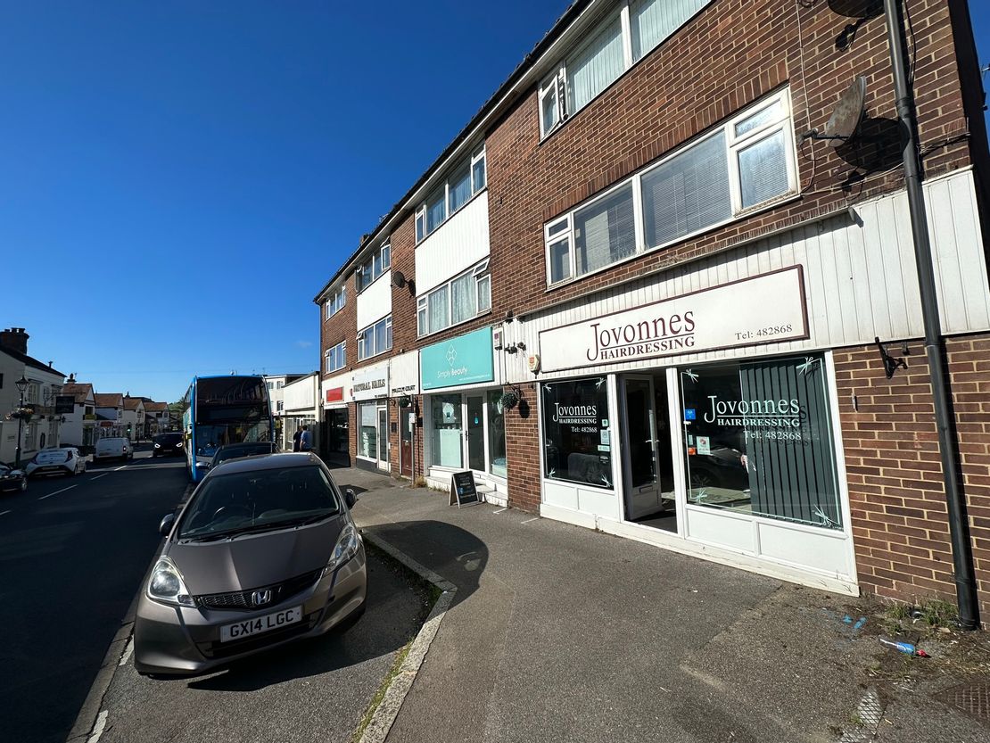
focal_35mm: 14
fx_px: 400
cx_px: 495
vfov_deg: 85.7
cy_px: 372
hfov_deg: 102.1
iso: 50
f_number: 2.2
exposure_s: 1/5556
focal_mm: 2.22
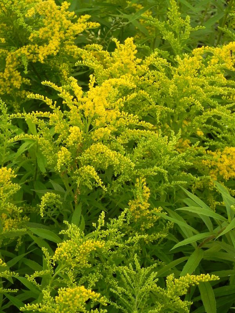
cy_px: 156
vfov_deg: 23.0
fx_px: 769
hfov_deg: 17.4
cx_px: 118
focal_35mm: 85
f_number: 4.5
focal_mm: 15.1
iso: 160
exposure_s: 1/500
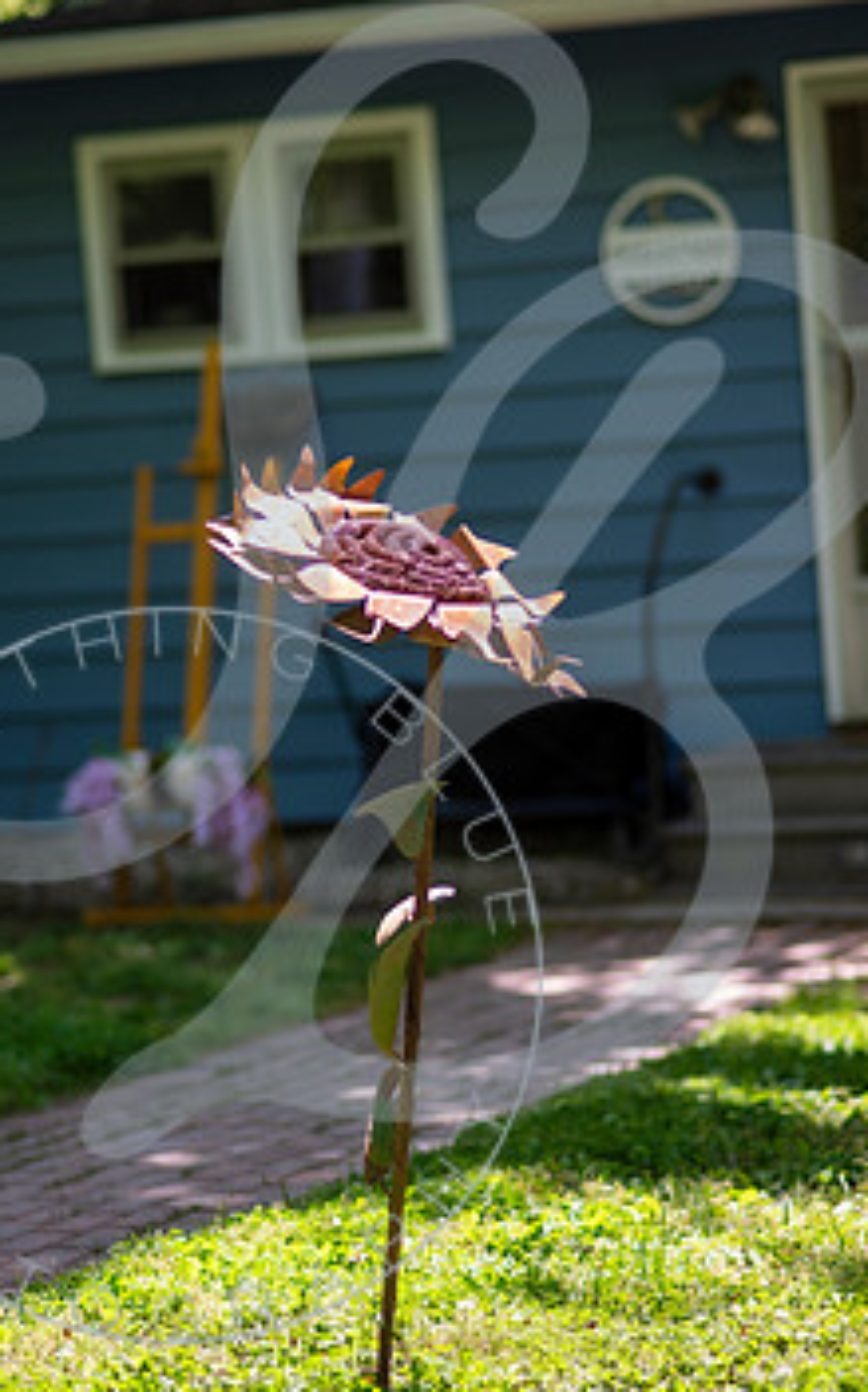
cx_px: 353
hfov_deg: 11.8
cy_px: 674
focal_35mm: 111
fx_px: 4206
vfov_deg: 18.8
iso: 100
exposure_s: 1/640
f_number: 1.8
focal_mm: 85
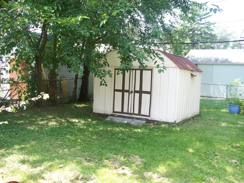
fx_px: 254
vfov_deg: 39.7
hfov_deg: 51.4
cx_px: 122
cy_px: 92
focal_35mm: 36
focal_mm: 7.54
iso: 64
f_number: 2.8
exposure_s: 1/100
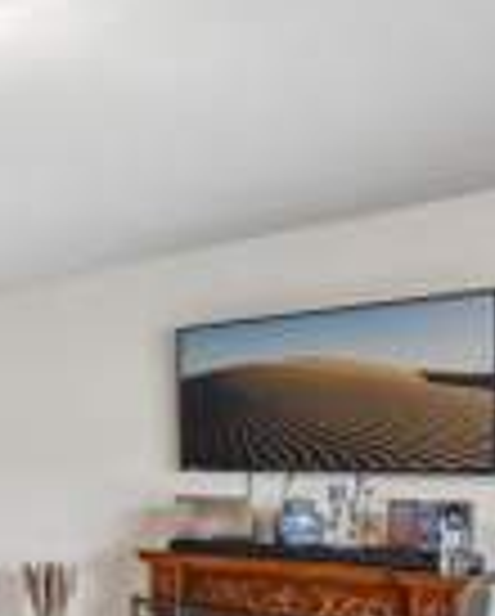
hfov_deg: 23.9
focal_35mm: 46
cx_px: -292
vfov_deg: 38.8
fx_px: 841
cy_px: 488
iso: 4000
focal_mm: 14
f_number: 8
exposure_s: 1/125
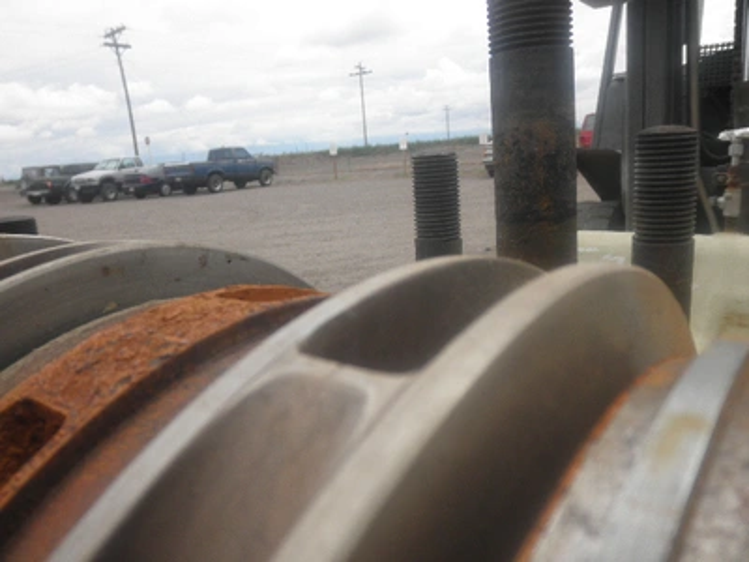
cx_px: 374
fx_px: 606
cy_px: 281
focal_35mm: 28
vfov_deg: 49.7
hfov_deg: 63.4
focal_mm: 5
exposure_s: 1/100
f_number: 8.5
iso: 64
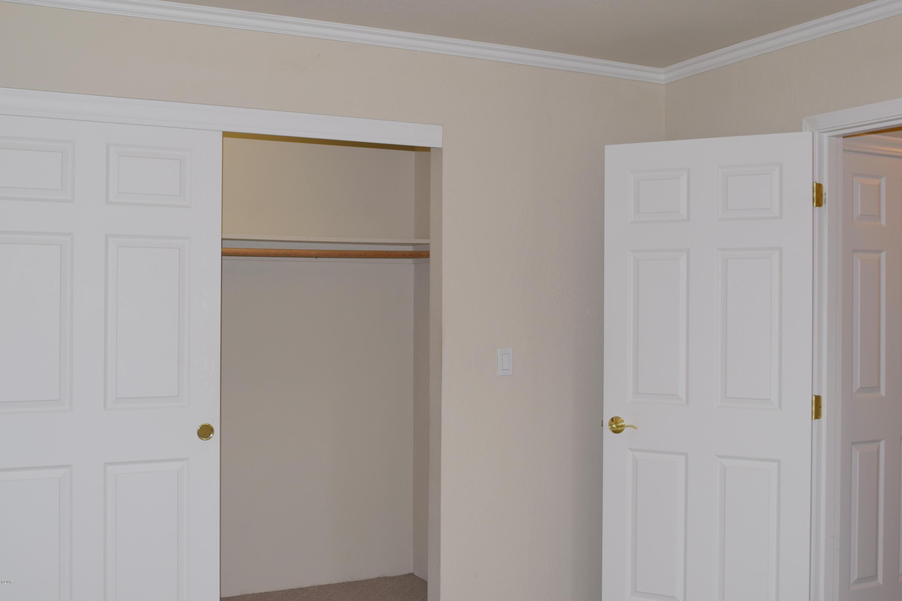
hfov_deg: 47.9
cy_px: 300
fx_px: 1015
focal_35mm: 40
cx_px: 451
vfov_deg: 33.0
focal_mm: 27
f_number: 8
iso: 200
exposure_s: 1/60
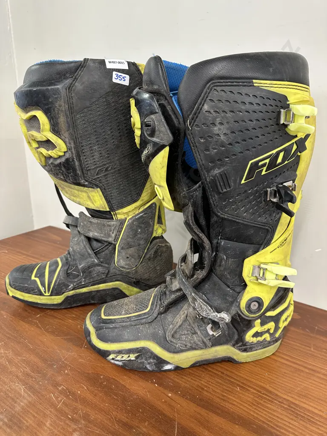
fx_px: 302
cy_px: 218
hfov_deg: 56.8
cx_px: 164
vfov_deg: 71.6
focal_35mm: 24
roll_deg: -0.4
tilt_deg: -18.7
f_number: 1.78
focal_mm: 6.86
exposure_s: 1/50
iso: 200
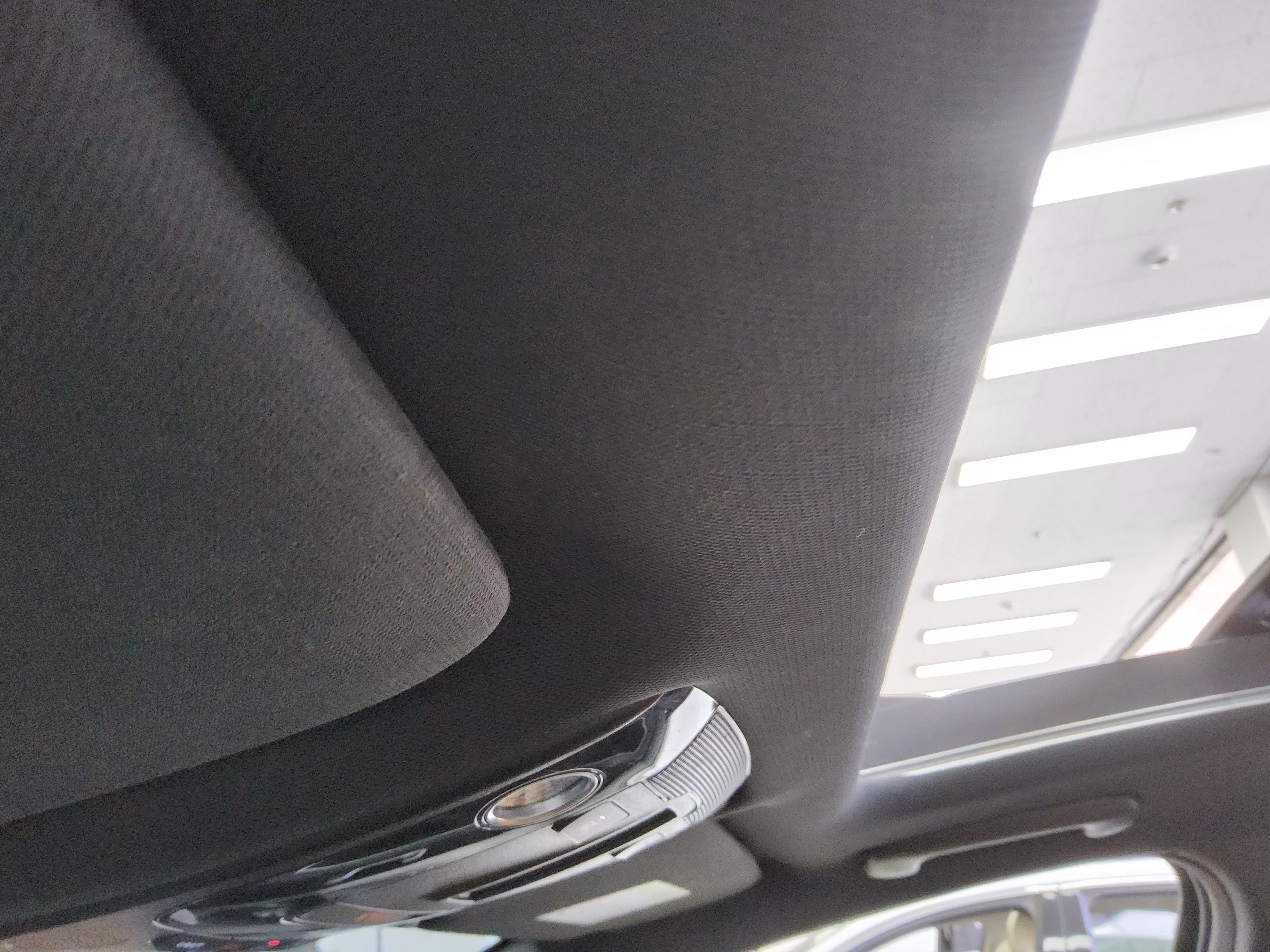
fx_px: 917
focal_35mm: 25
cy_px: 476
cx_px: 635
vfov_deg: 54.9
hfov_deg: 69.4
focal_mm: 3.08
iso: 640
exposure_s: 1/120
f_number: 2
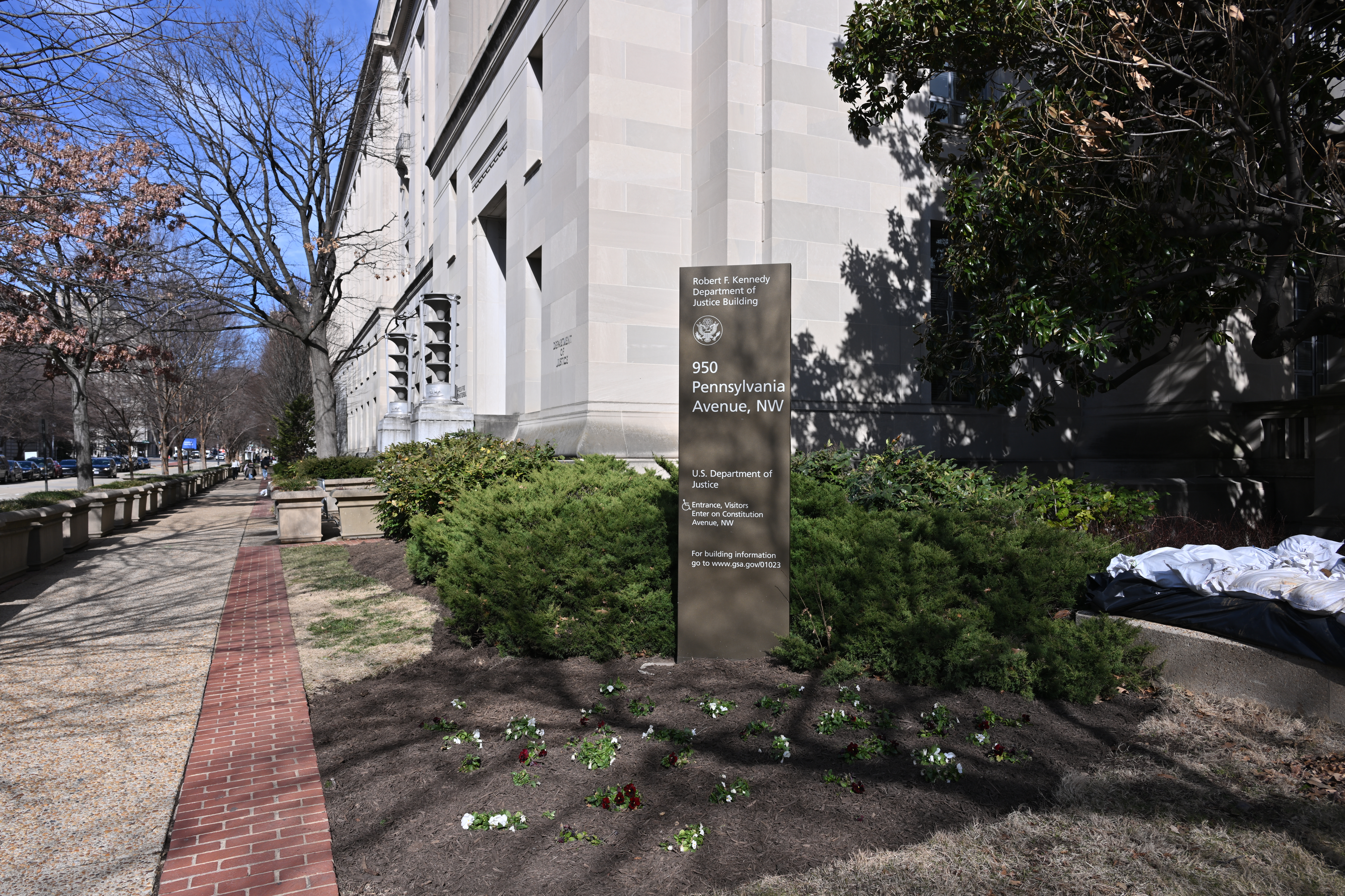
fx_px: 897
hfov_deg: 73.7
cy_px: 448
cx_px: 672
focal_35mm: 24
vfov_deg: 53.1
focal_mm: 24
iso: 64
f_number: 8
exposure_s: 1/250
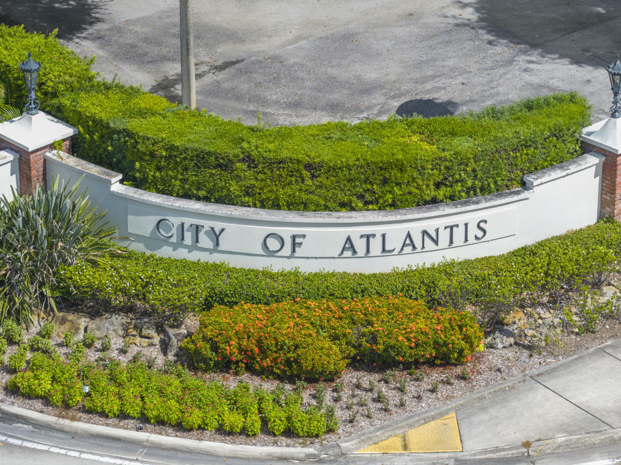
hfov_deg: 11.8
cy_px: 232
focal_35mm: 168
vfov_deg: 8.8
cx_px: 310
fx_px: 3013
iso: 500
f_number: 2.8
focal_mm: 40
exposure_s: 1/4000
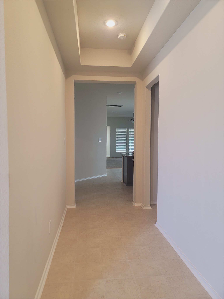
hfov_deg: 54.9
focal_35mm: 25
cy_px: 150
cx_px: 112
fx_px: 216
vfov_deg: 69.4
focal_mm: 7
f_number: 1.8
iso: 250
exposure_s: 1/120
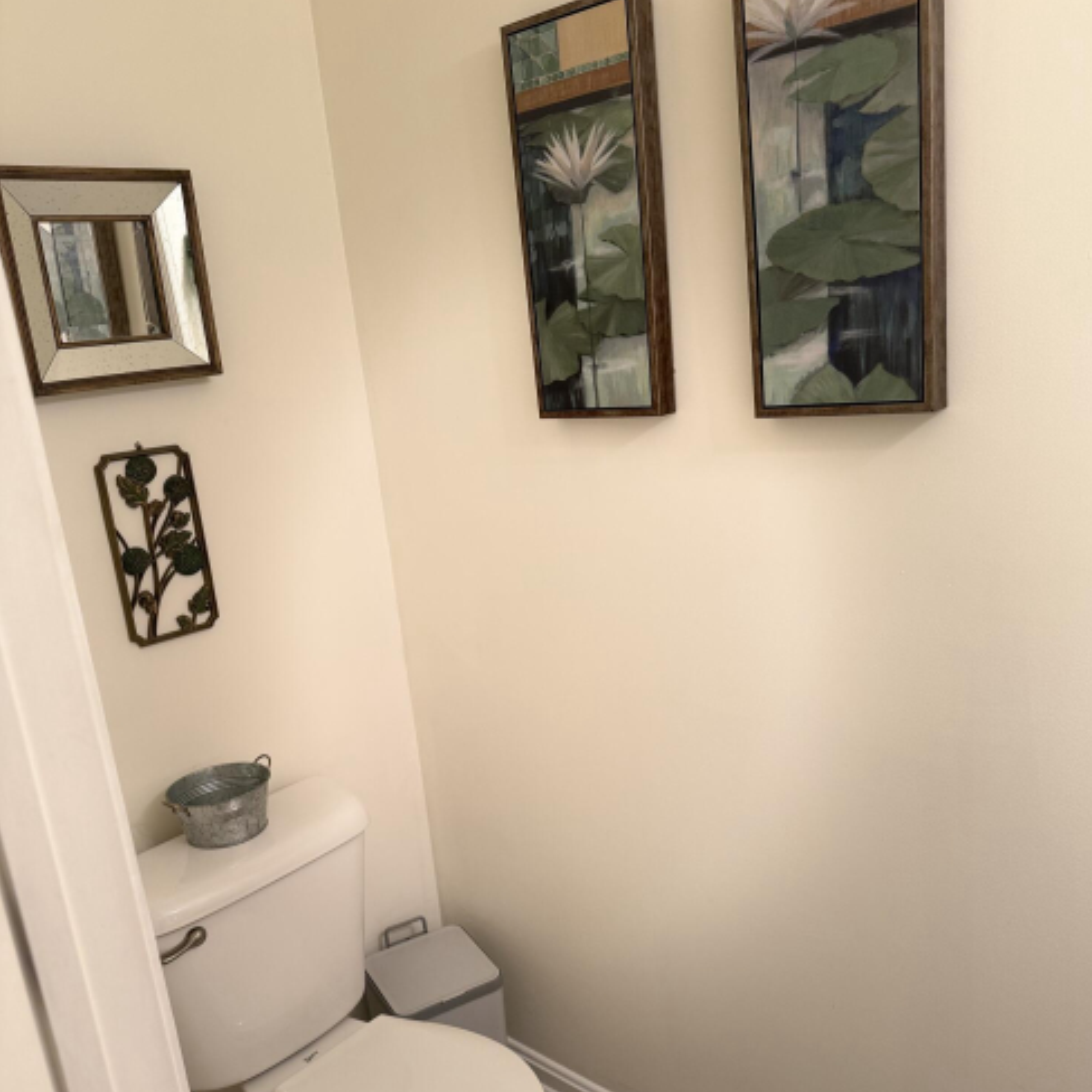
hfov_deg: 55.6
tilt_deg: -17.0
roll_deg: +5.8
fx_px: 1035
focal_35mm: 29
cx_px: 557
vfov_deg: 55.4
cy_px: 630
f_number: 1.78
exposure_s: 1/120
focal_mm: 6.76
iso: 160
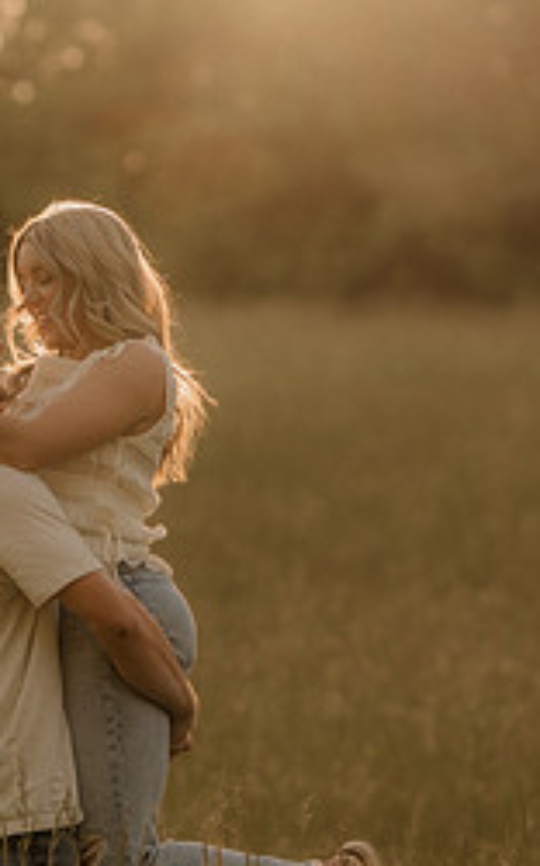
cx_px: 100
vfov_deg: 9.0
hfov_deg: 5.6
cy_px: 547
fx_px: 5493
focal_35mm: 233
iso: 250
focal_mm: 85
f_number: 2
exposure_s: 1/1250
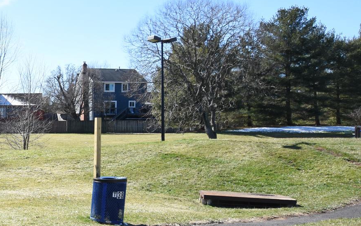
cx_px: -48
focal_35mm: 57
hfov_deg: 31.2
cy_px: 163
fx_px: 561
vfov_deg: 22.6
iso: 400
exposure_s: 1/2500
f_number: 3.5
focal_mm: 16
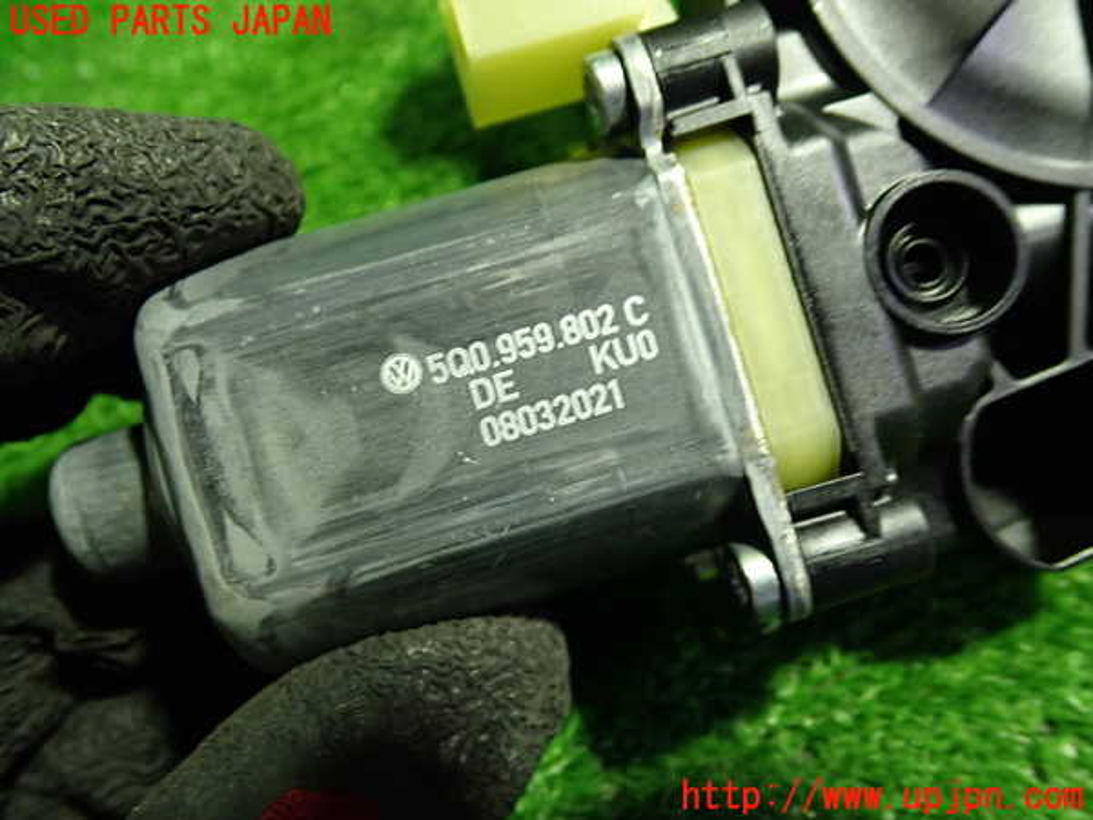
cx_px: 546
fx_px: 947
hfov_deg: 60.0
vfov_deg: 46.8
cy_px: 410
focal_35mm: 30
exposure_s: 1/30
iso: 320
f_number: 2.3
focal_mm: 5.4
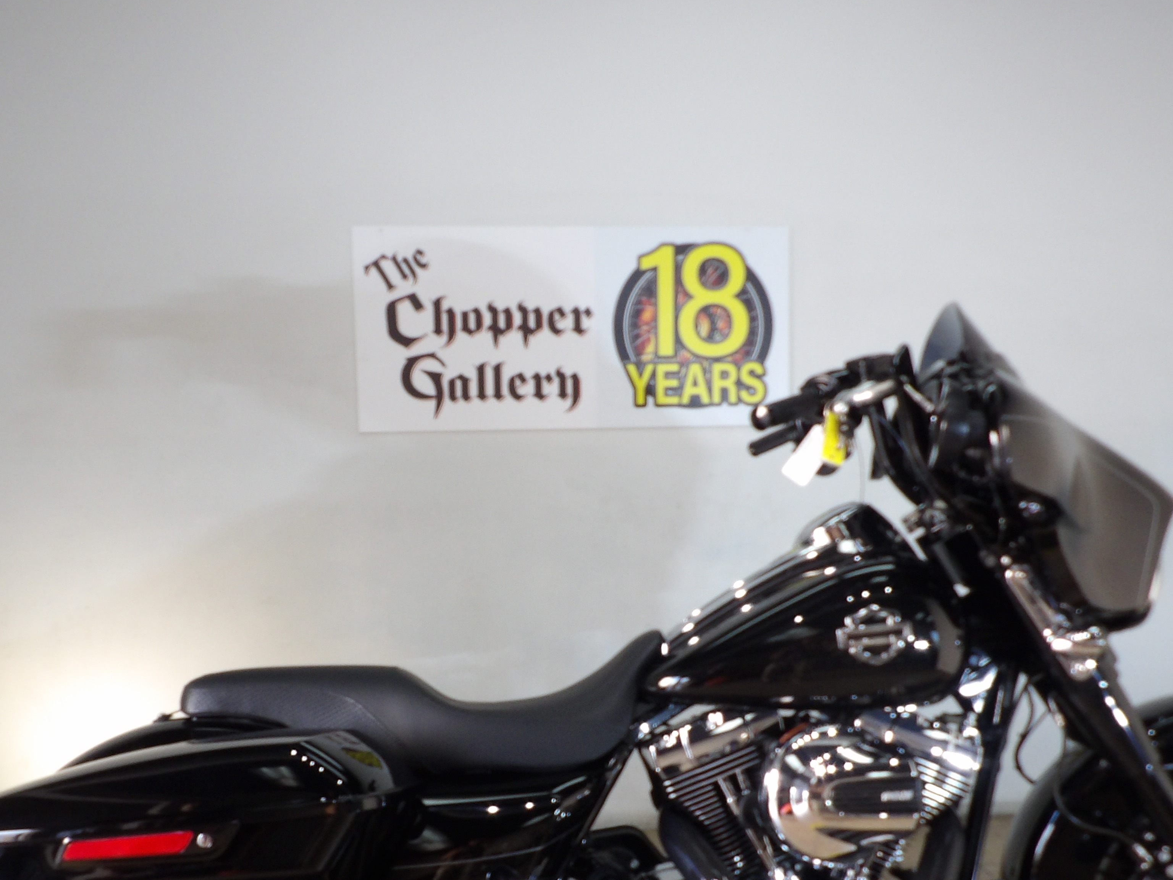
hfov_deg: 51.3
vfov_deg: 39.1
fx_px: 1220
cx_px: 568
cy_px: 603
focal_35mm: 36
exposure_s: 1/33
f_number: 3.2
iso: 150
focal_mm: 4.3
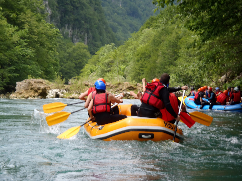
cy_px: 90
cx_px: 121
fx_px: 629
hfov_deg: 21.8
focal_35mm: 90
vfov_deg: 16.4
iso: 80
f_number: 4.6
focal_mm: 16.1
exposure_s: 1/160
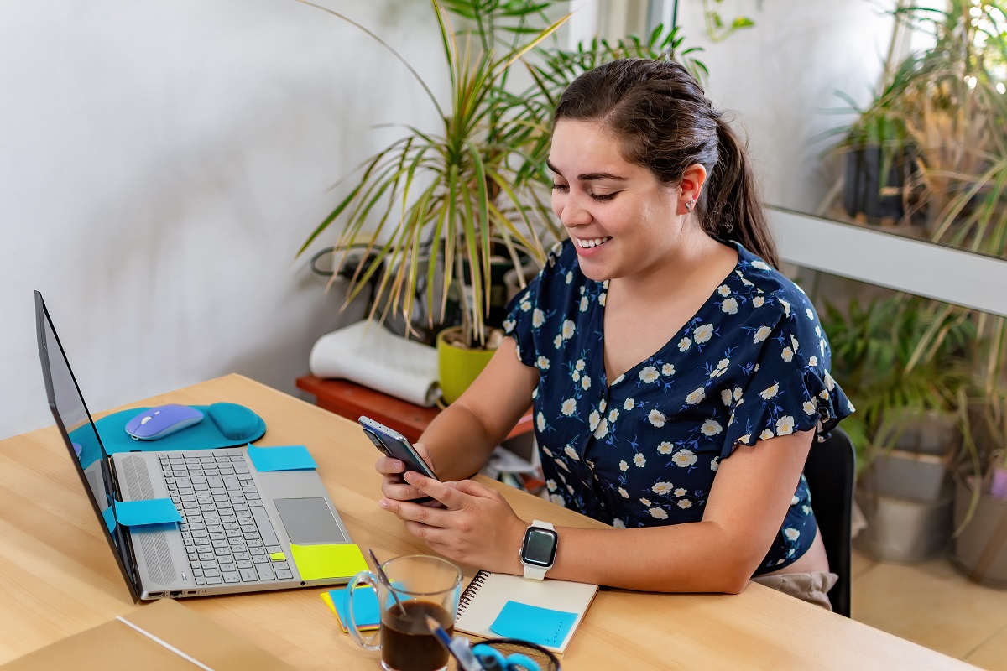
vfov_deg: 25.8
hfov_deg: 37.9
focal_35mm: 52
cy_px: 336
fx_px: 1468
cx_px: 504
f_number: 1.8
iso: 100
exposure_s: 1/80
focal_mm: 35
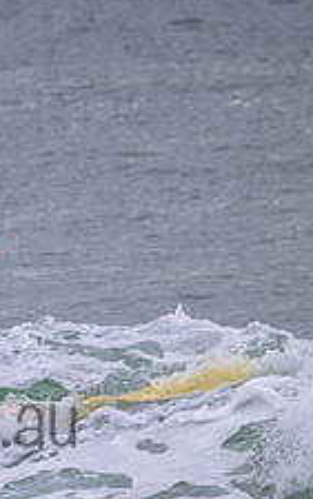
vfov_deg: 1.0
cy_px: 396
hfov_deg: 0.6
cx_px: -158
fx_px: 28580
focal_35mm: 2098
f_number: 11
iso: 1000
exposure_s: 1/2000
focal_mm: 800
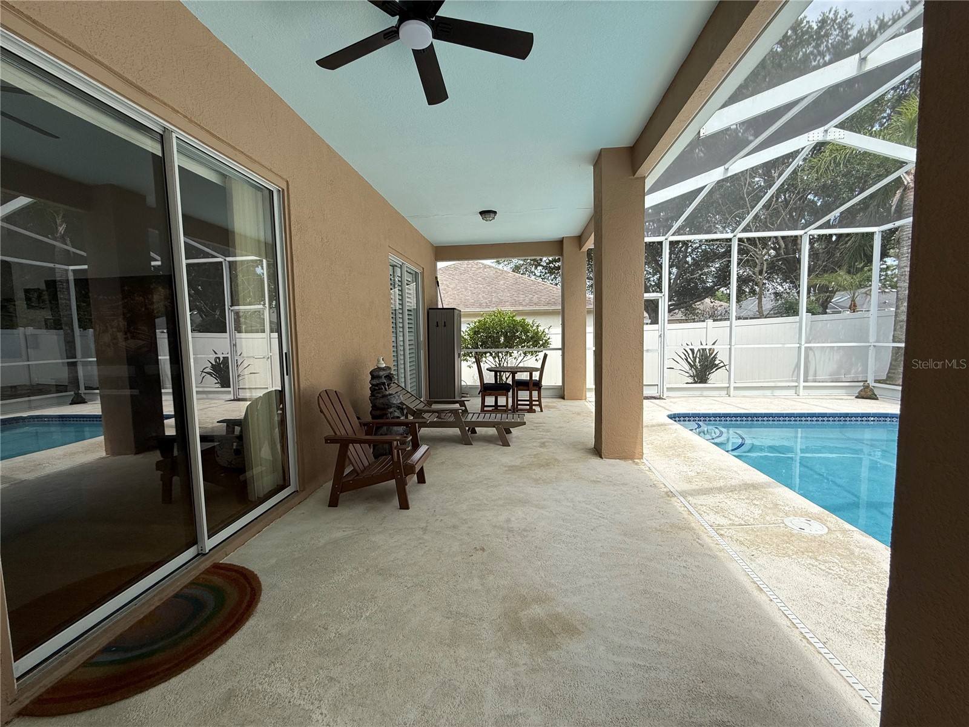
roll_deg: +1.1
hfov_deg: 102.1
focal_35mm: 14
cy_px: 364
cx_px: 484
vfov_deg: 85.7
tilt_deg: -3.3
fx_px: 392
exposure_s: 1/531
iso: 50
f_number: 2.2
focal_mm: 2.22
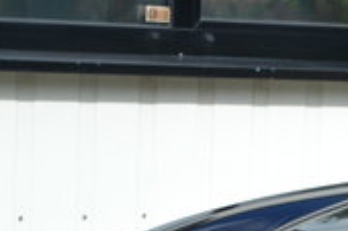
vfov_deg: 4.0
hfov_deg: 5.9
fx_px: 3274
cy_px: 304
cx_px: 739
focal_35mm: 339
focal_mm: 50
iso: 100
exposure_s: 1/250
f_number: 8
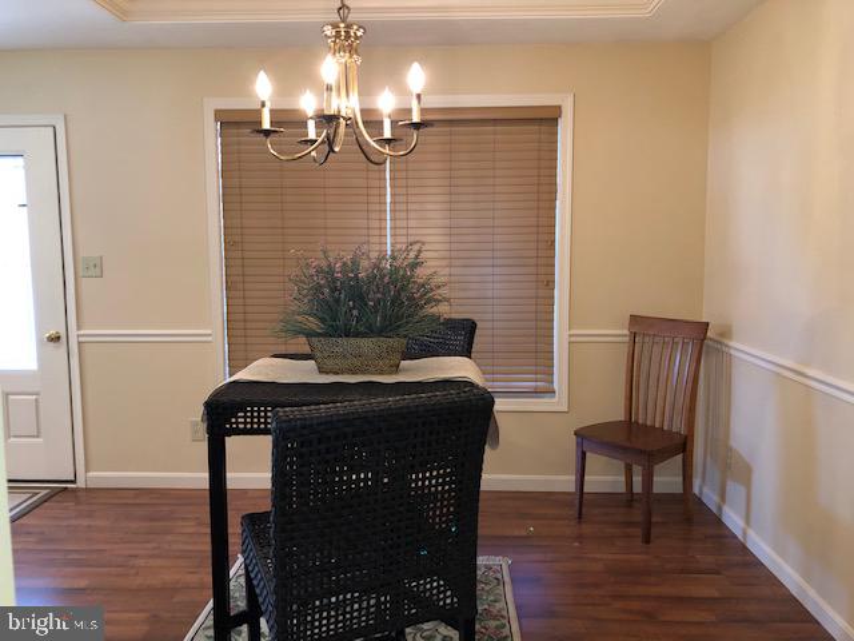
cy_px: 320
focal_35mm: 28
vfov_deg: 49.7
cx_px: 427
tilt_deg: -6.2
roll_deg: +0.1
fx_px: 691
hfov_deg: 63.4
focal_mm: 3.99
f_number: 1.8
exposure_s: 1/16
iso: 50
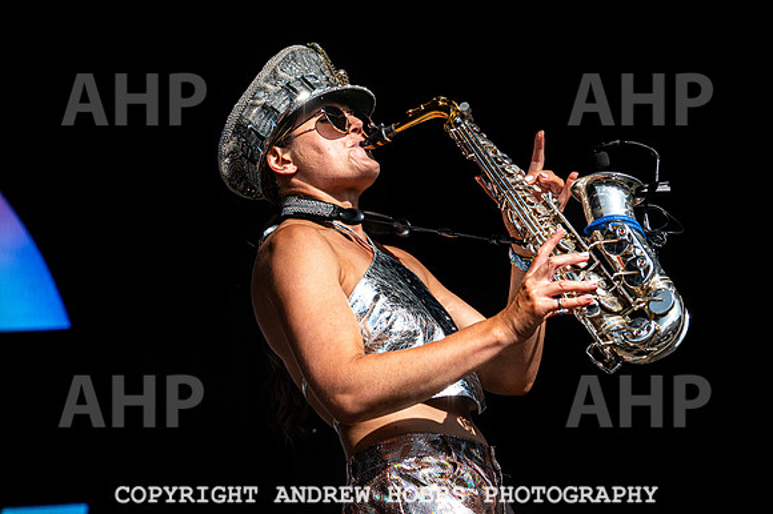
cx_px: 347
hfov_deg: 17.7
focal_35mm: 116
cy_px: 201
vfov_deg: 11.8
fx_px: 2482
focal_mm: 86
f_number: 4.5
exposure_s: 1/2000
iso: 200
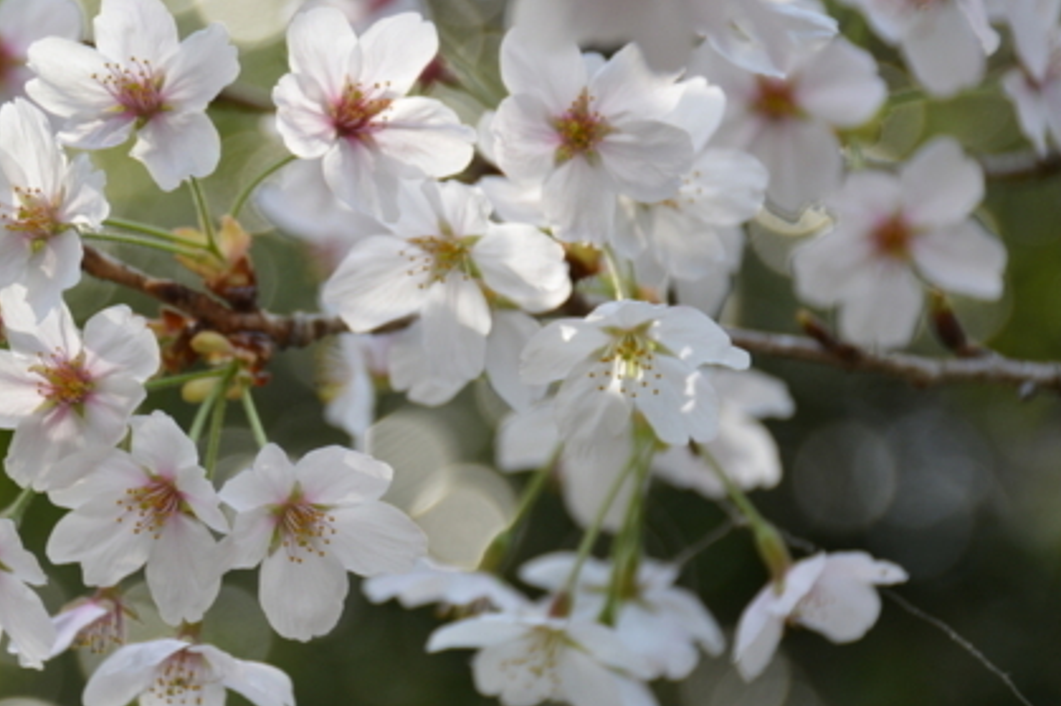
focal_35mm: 226
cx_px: 314
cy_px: 331
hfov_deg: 9.1
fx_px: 6649
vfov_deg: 6.1
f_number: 5.6
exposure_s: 1/160
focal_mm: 105
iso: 160
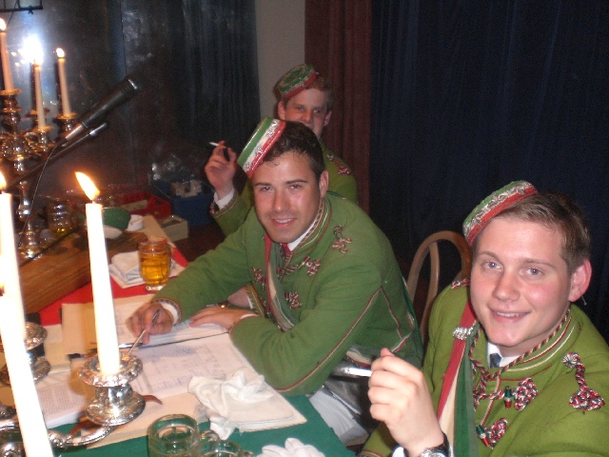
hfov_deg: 49.0
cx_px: 304
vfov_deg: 37.7
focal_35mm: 38
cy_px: 228
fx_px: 669
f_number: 3.1
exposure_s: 1/30
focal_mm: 6.3
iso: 200
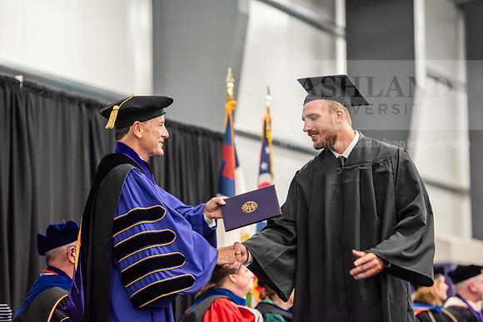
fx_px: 1610
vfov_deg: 11.4
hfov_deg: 17.1
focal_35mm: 120
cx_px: 242
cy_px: 161
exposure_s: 1/200
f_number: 3.2
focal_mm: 120
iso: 3200
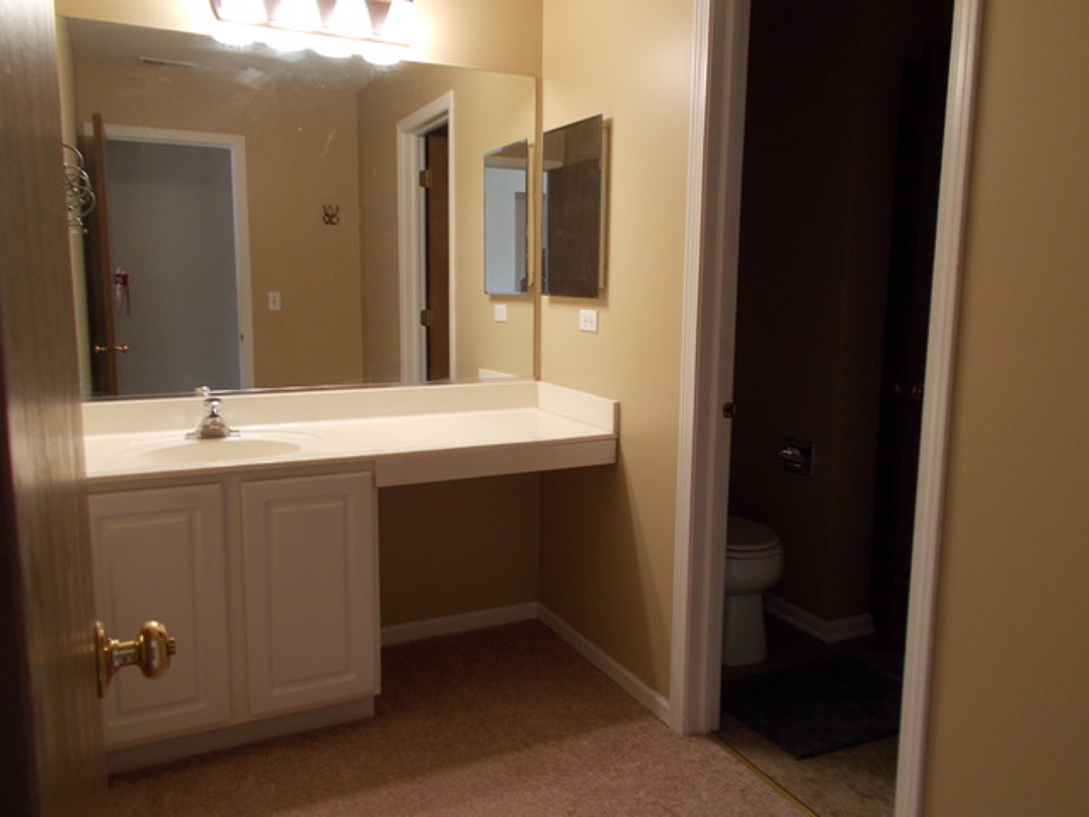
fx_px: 818
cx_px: 544
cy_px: 408
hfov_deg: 67.3
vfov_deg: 53.1
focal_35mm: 26
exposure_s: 1/25
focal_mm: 4.6
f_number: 3.2
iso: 125
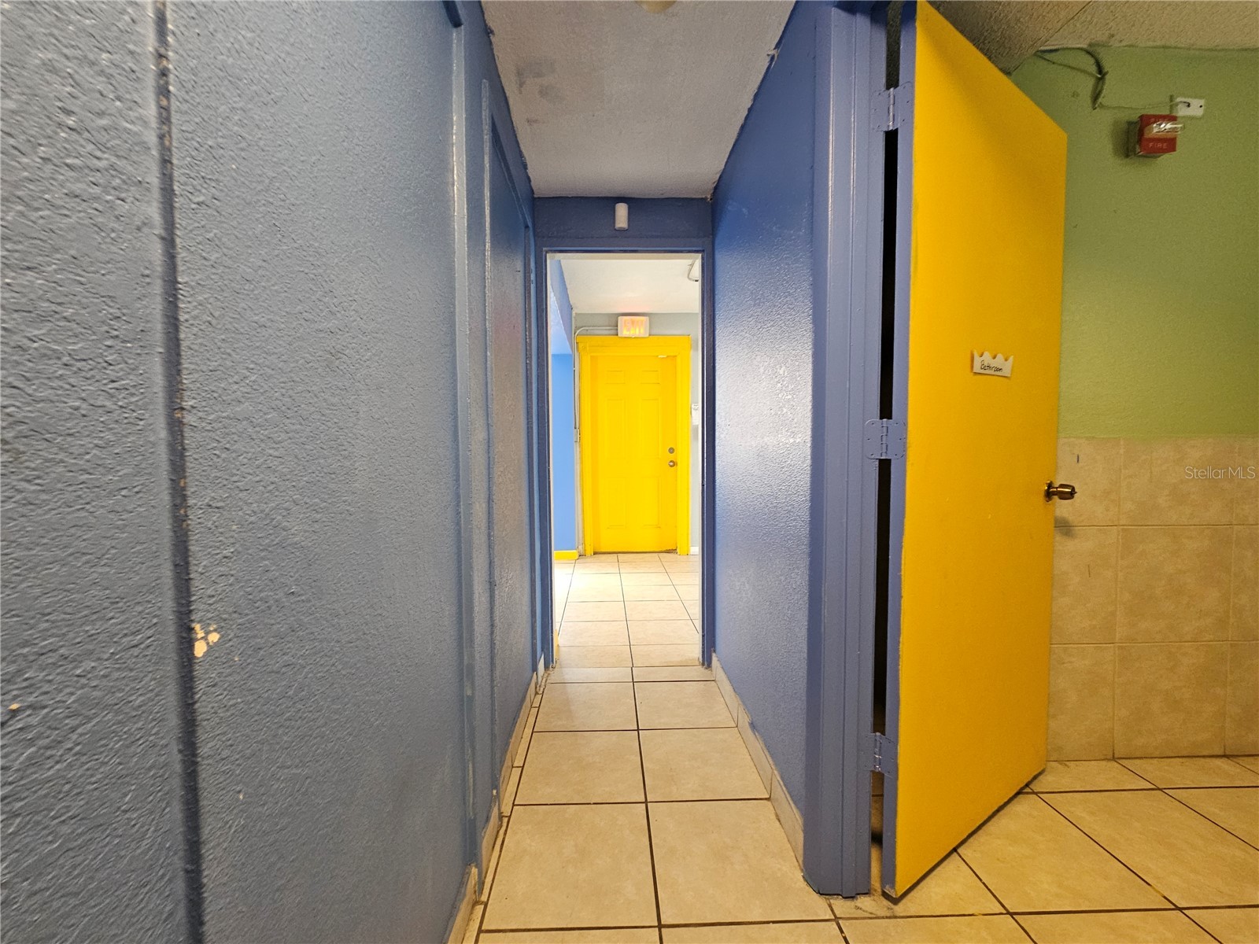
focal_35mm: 13
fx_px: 473
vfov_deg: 89.9
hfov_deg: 106.2
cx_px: 630
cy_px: 472
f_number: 2.2
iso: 320
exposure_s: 1/30
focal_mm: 2.2
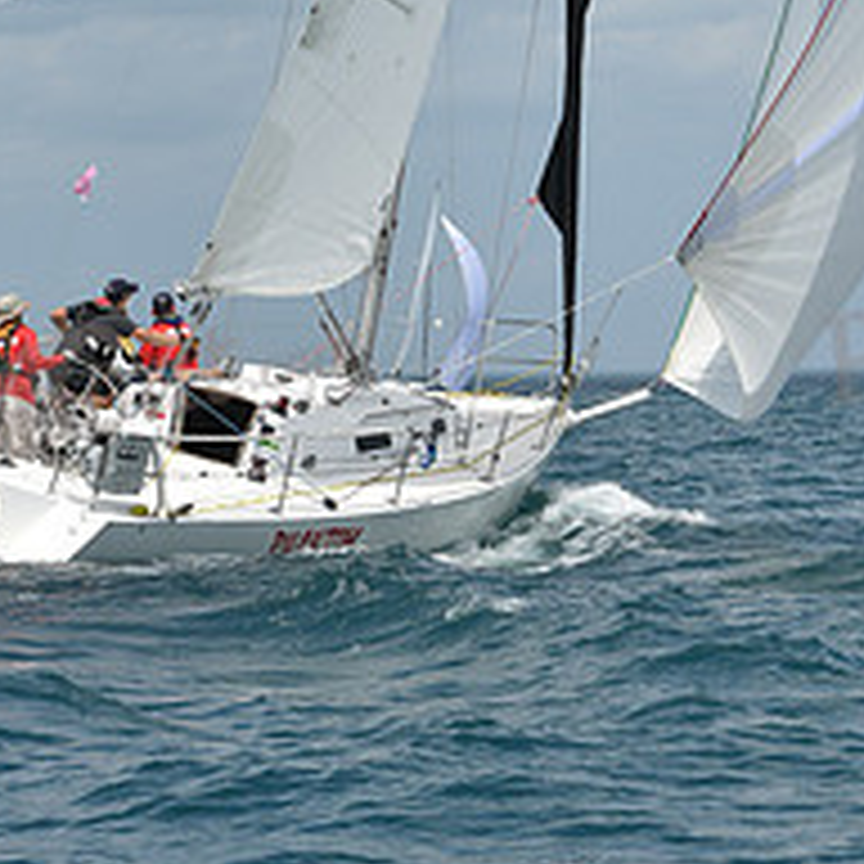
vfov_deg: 9.5
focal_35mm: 180
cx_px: 592
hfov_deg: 9.7
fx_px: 5083
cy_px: -338
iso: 250
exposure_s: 1/1250
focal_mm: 70
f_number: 9
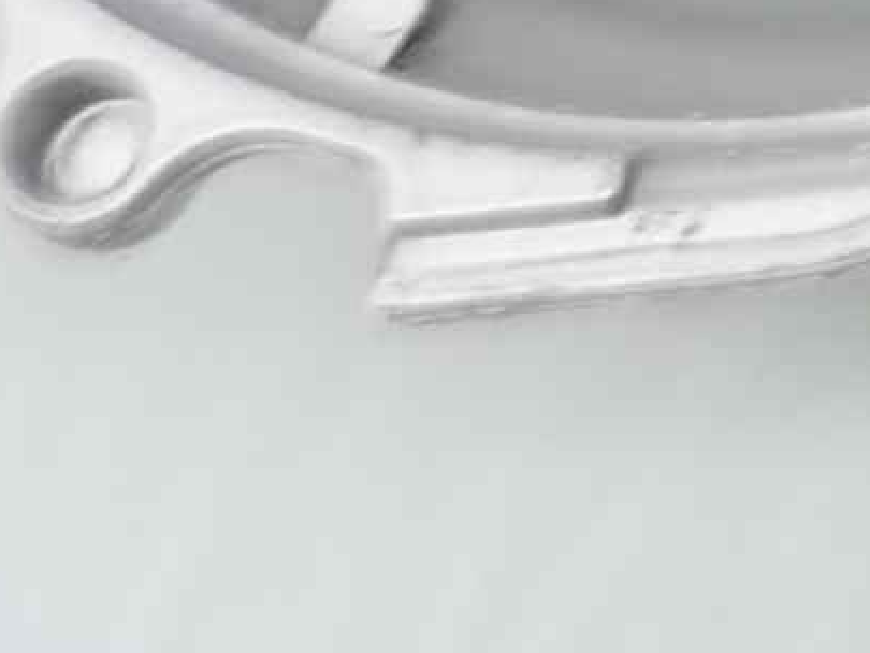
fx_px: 3972
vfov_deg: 8.7
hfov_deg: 11.0
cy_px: -838
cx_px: 1931
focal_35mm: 158
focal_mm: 4.1
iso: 80
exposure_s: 1/13
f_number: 3.3
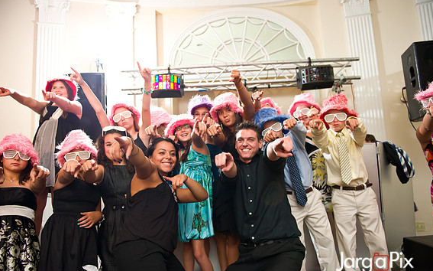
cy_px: 145
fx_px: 295
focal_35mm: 25
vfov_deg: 49.2
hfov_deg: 72.6
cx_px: 218
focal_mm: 24
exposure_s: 1/125
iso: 1600
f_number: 3.2
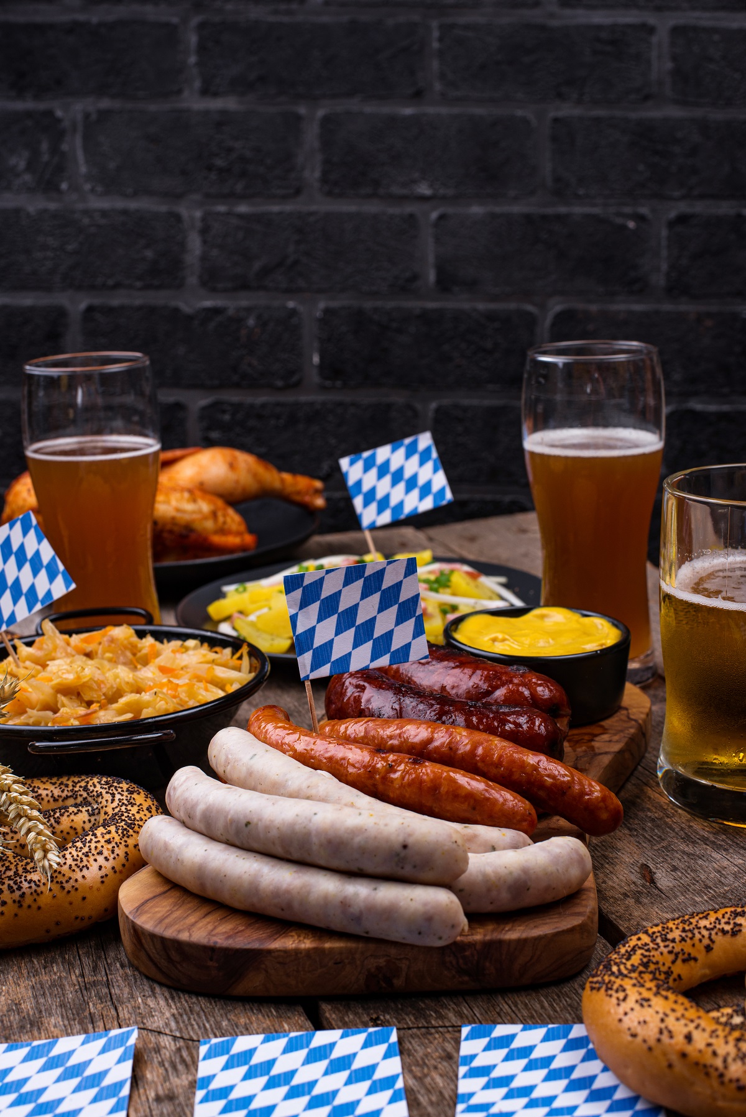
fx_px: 1552
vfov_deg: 39.6
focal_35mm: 50
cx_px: 373
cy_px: 558
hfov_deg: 27.0
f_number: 10
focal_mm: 50
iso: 100
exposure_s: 1/100
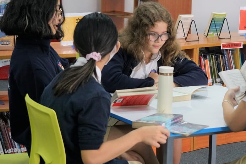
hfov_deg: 23.0
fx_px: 601
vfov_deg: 15.5
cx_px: 161
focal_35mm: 88
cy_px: 54
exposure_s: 1/160
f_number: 5
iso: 3200
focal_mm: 61
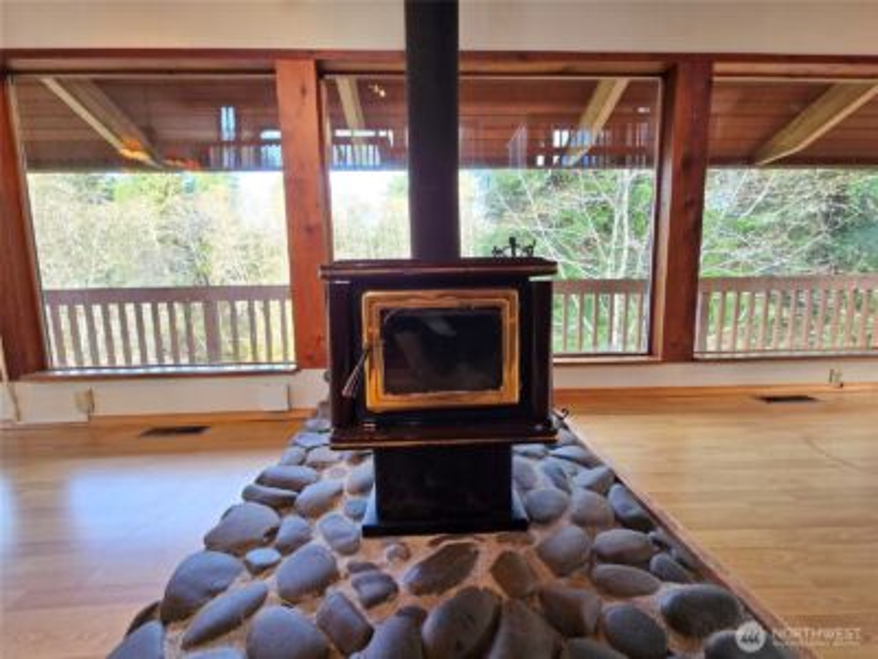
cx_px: 439
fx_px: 330
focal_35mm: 13
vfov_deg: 89.9
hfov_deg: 106.2
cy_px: 330
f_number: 2.2
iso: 80
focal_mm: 2.2
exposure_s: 1/60
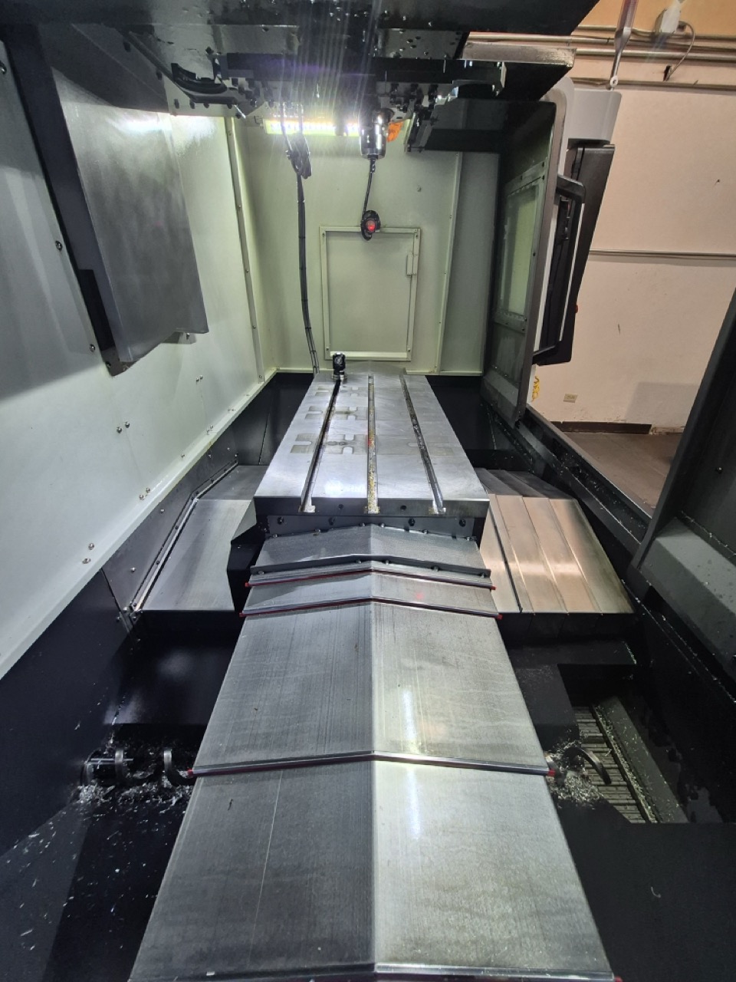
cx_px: 368
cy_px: 491
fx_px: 369
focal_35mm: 13
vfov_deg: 106.2
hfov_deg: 89.9
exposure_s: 1/60
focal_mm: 1.74
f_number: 2.2
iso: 125
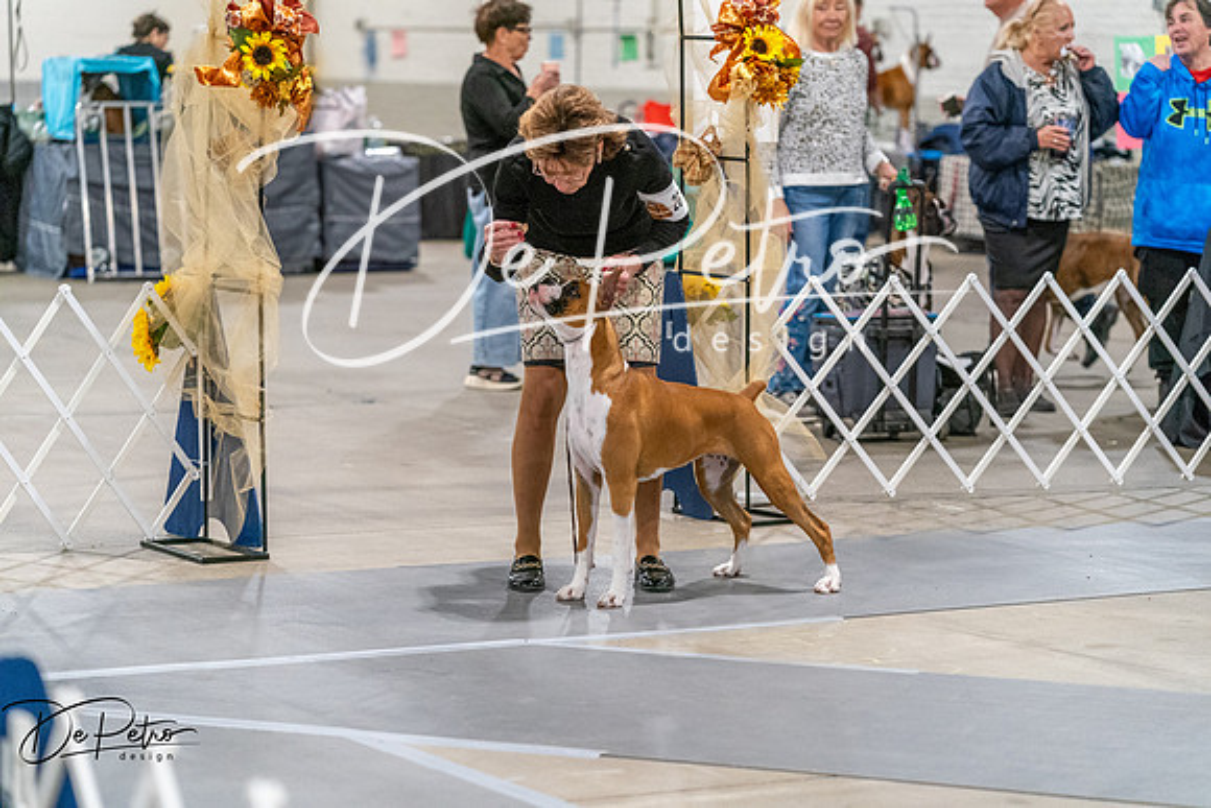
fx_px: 3768
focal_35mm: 112
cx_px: 606
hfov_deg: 18.3
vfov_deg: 12.2
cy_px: 404
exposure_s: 1/250
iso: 6400
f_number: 3.5
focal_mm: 112
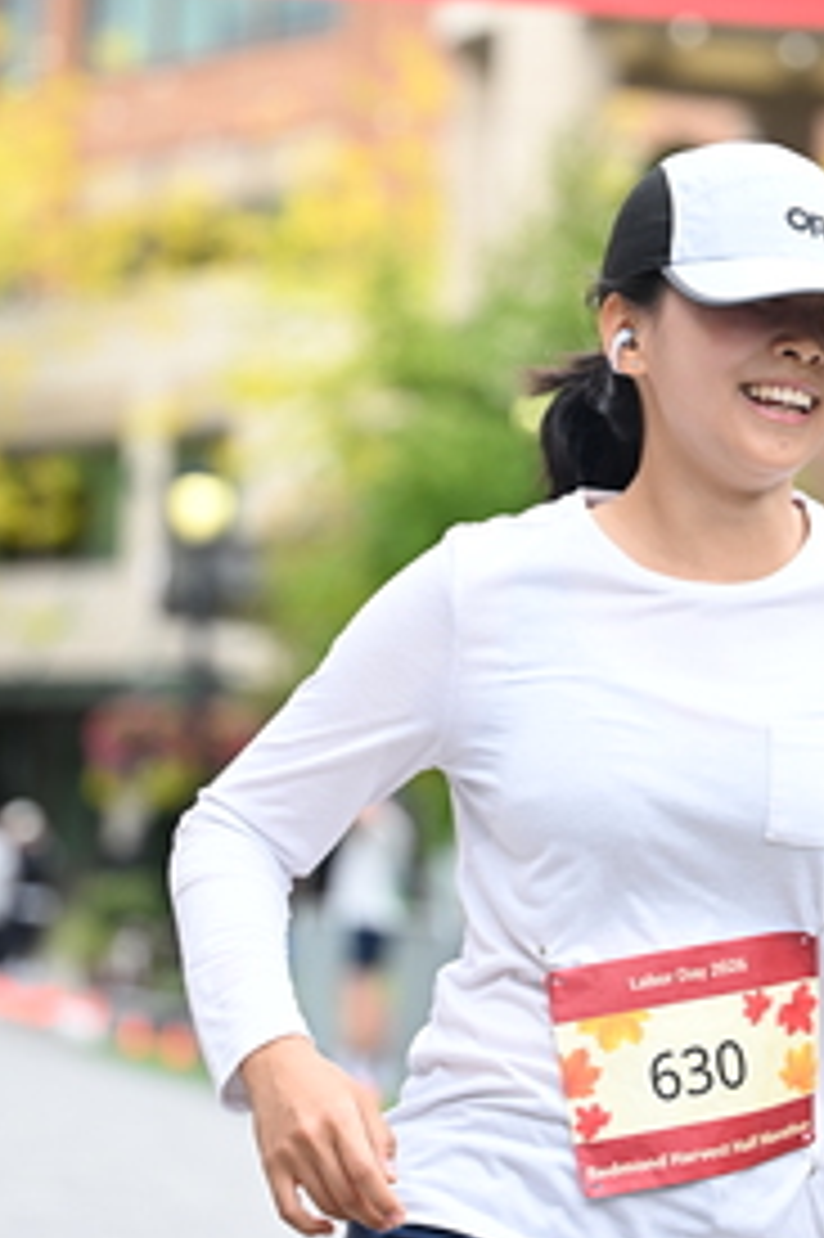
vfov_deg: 11.4
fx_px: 6187
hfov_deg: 7.6
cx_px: 610
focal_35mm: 180
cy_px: 599
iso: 640
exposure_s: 1/1600
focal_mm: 90
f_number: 2.8
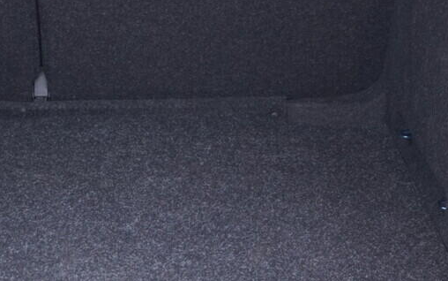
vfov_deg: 12.4
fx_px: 1270
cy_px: -12
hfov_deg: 19.8
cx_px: 98
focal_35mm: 104
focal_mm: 24
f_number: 2.8
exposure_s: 1/40
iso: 640
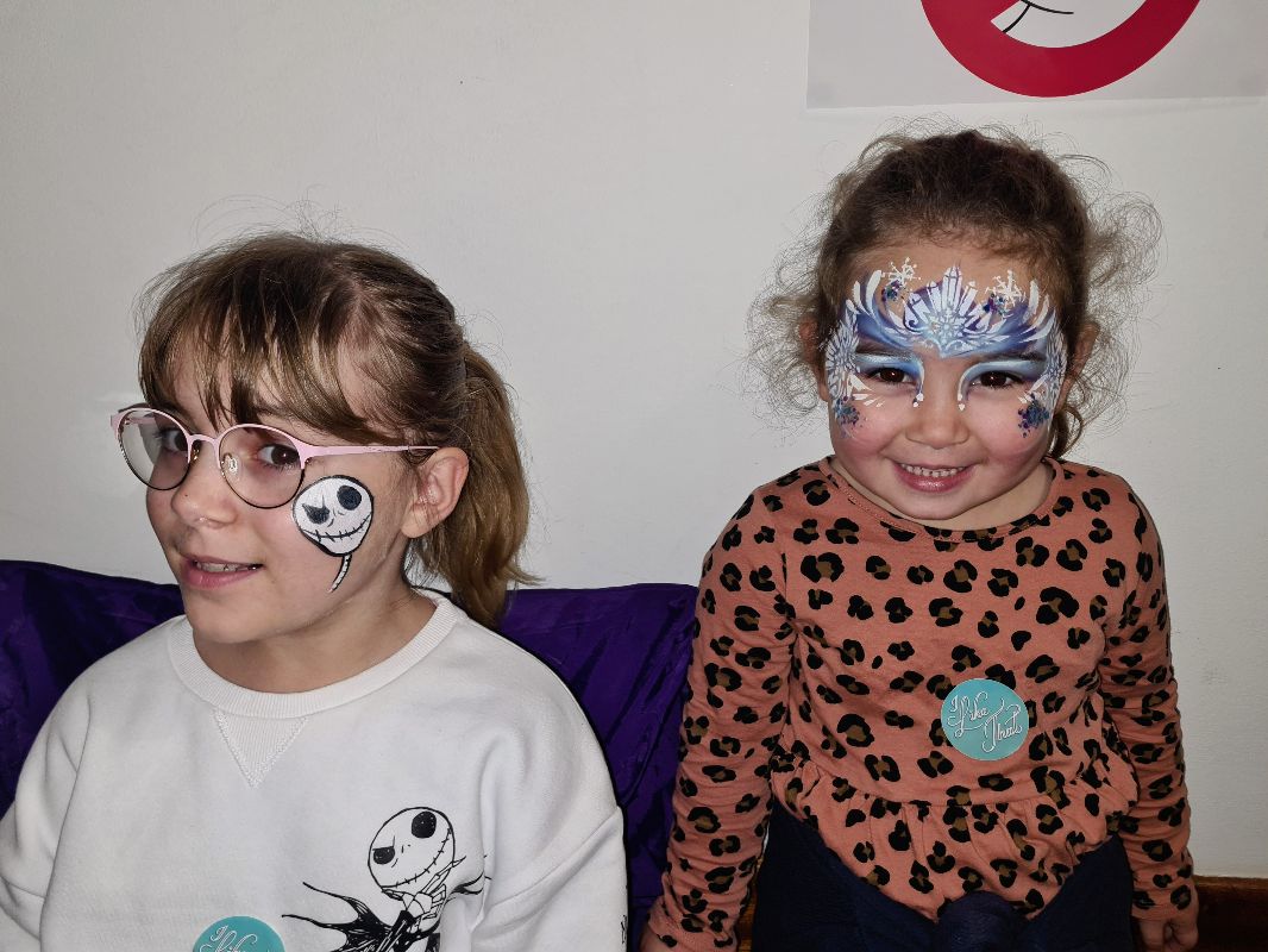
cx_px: 634
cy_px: 476
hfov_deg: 67.3
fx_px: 953
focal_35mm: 26
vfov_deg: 53.1
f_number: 1.8
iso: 320
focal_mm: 5.4
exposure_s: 1/50
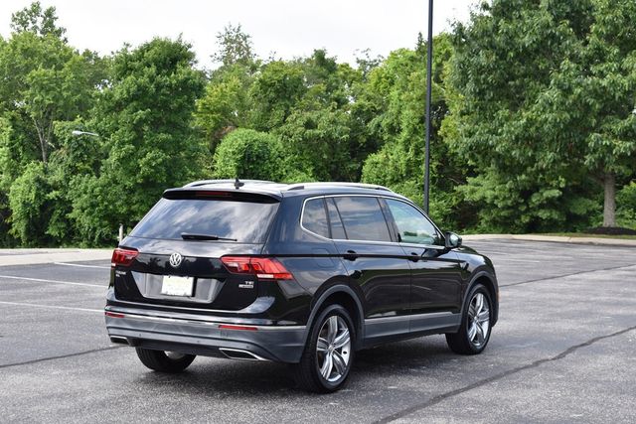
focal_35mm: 69
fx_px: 1219
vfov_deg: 19.7
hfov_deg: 29.2
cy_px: 212
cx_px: 318
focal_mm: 46
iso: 200
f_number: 8
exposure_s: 1/250
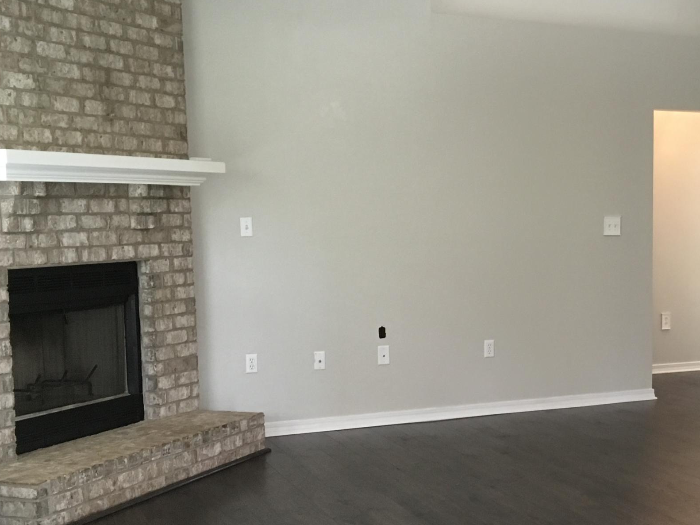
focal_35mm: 55
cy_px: 345
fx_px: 1112
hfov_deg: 33.2
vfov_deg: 26.4
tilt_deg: -5.7
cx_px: 622
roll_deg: -0.4
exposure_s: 1/30
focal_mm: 4.15
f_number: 2.2
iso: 125
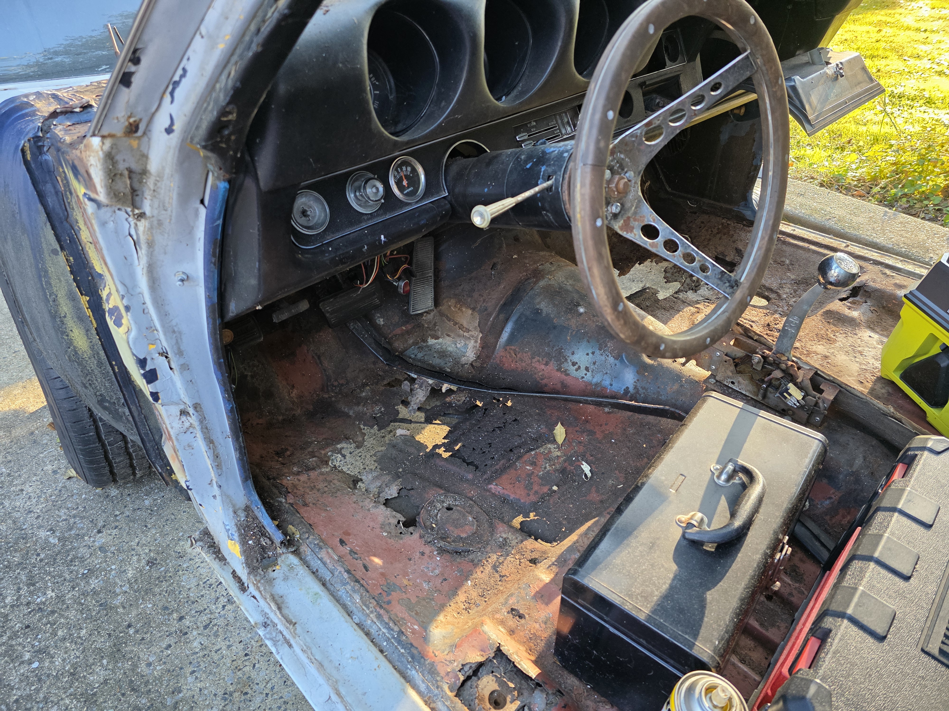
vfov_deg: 58.9
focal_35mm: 23
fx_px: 631
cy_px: 356
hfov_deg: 73.9
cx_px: 474
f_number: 1.7
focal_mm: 6.3
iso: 160
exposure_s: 1/180
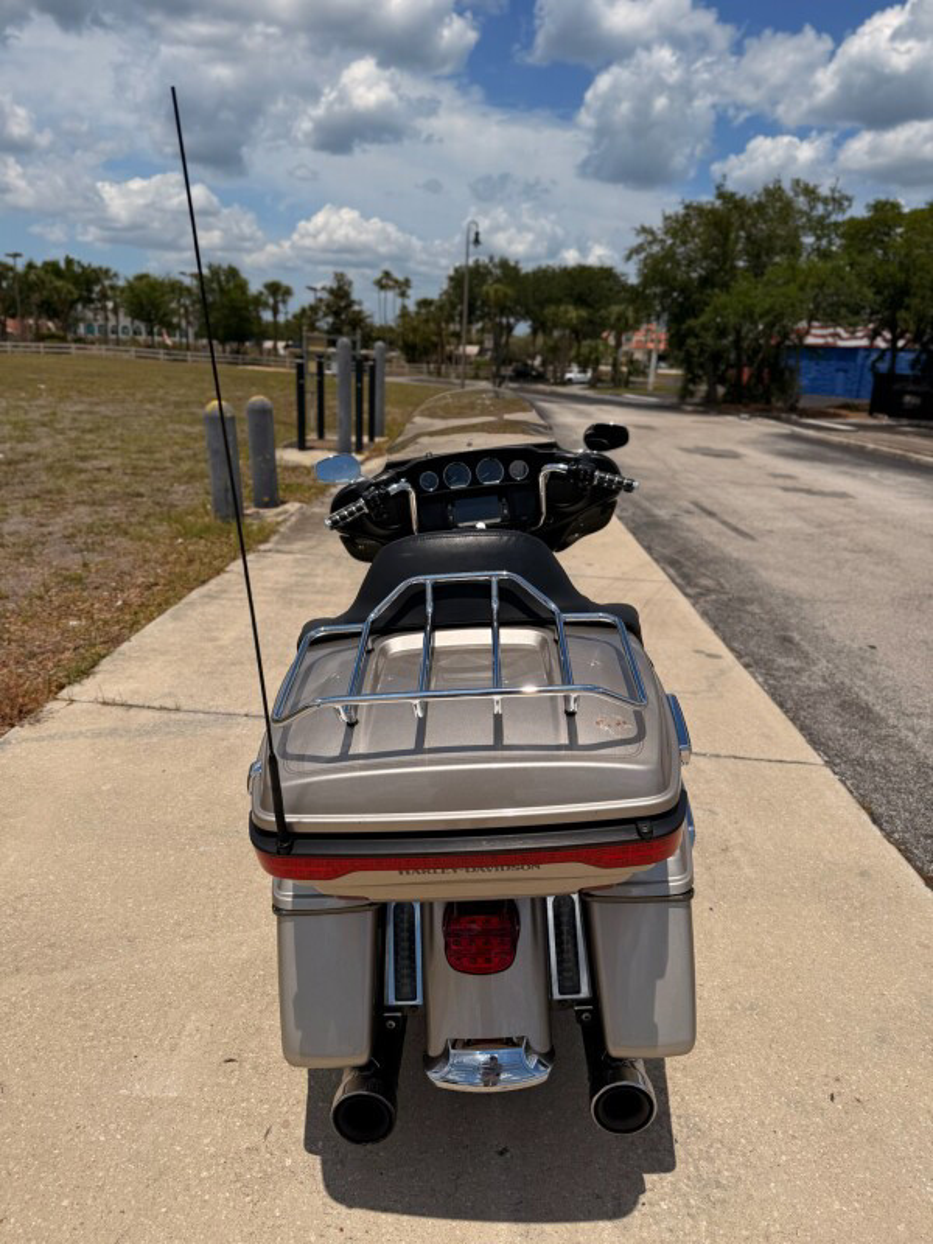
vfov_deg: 71.6
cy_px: 622
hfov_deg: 56.8
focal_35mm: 24
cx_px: 466
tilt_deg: -16.4
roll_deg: -4.1
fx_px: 862
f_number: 1.78
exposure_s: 1/10309
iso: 80
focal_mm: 6.76
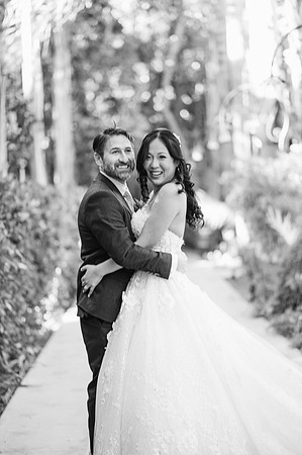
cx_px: 151
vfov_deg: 23.9
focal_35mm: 85
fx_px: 1072
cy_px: 228
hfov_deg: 16.0
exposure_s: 1/125
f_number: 2
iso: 100
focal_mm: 85
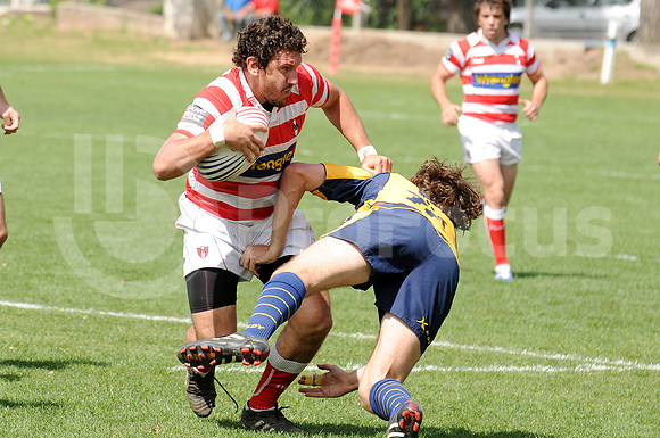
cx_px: 330
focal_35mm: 210
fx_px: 3845
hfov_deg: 9.8
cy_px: 219
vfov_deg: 6.5
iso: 250
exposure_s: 1/1000
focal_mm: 140
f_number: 4.8
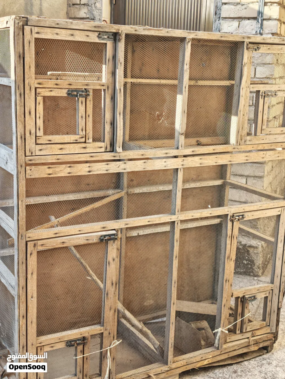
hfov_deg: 31.5
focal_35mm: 46
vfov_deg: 41.2
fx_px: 505
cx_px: 142
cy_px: 190
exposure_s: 1/225
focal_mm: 6.62
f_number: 1.67
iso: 125
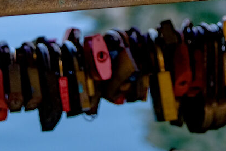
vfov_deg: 6.1
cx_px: 190
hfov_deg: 9.5
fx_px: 1349
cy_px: -223
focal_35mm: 215
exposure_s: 1/125
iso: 200
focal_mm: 24.9
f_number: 2.8
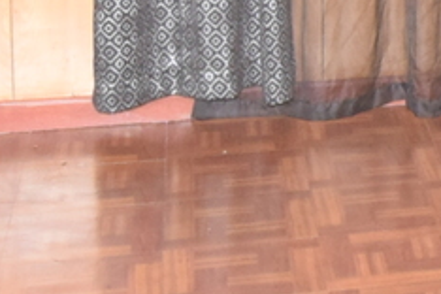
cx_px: 1087
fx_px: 1776
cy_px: -220
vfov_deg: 9.1
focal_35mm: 145
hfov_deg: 11.5
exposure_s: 1/60
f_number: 2.8
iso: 2200
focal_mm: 14
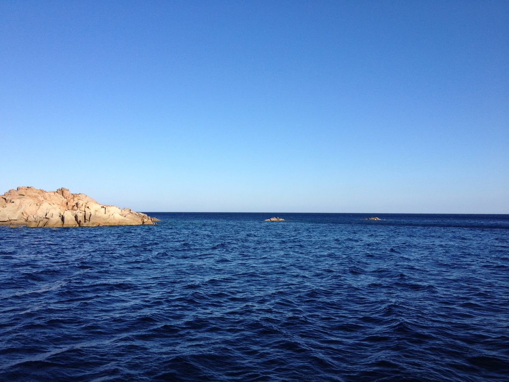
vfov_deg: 40.7
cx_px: 254
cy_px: 191
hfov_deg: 52.6
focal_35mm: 35
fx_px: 515
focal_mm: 4.28
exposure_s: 1/1577
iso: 64
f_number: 2.4
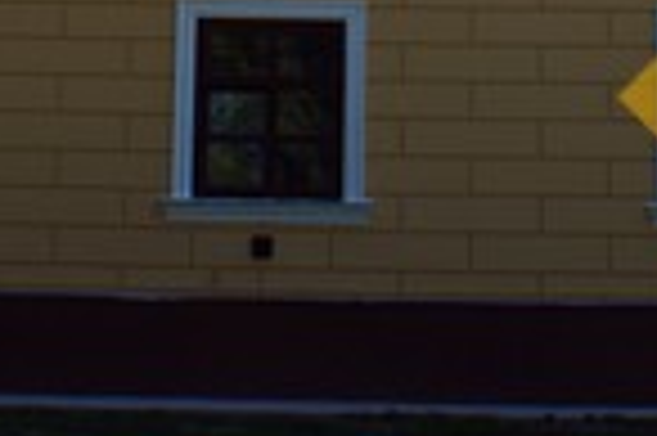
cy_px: -483
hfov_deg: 14.3
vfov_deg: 8.9
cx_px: 346
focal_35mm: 144
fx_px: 2625
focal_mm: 20
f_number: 9
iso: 100
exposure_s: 1/125
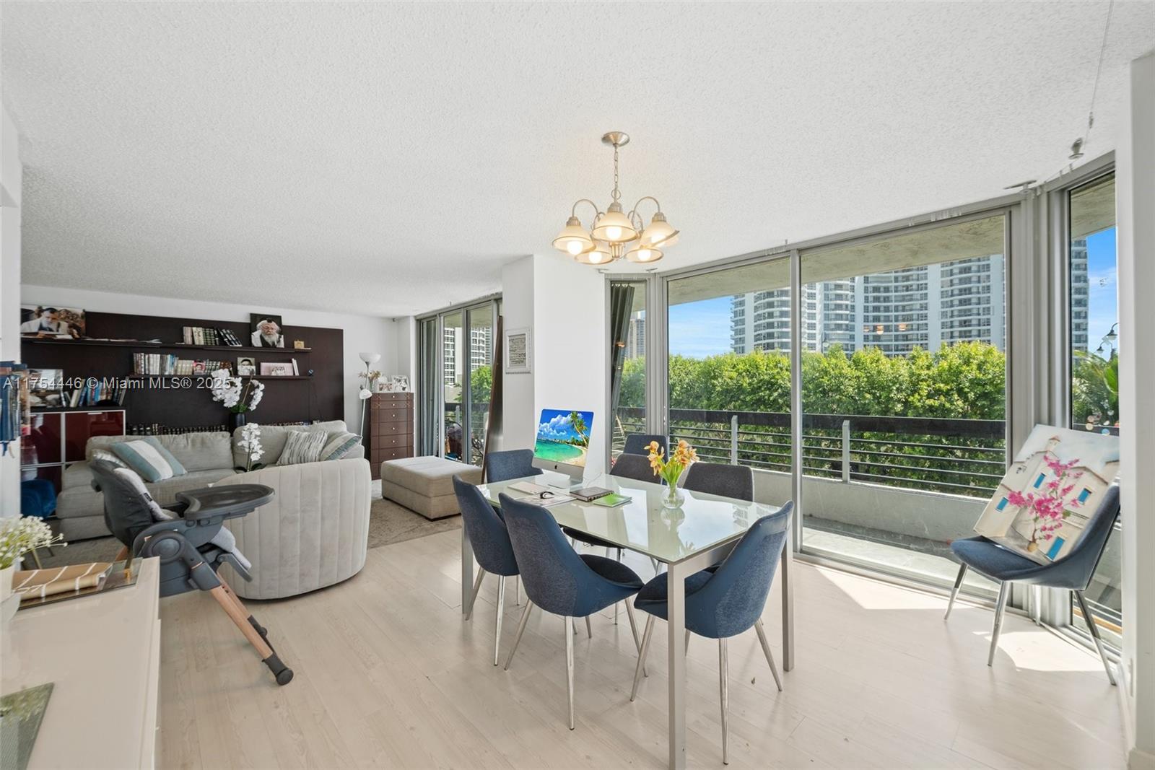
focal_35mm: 14
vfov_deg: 81.2
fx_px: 449
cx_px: 578
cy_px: 385
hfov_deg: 104.2
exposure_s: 1/13
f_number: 8
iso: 450
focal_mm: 14
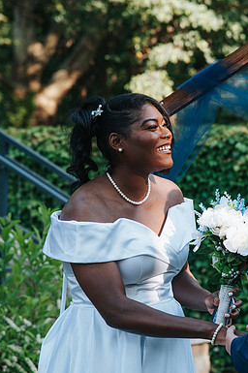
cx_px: 200
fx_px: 1874
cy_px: 186
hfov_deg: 7.6
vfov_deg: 11.4
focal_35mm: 181
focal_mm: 120
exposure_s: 1/400
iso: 400
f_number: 5
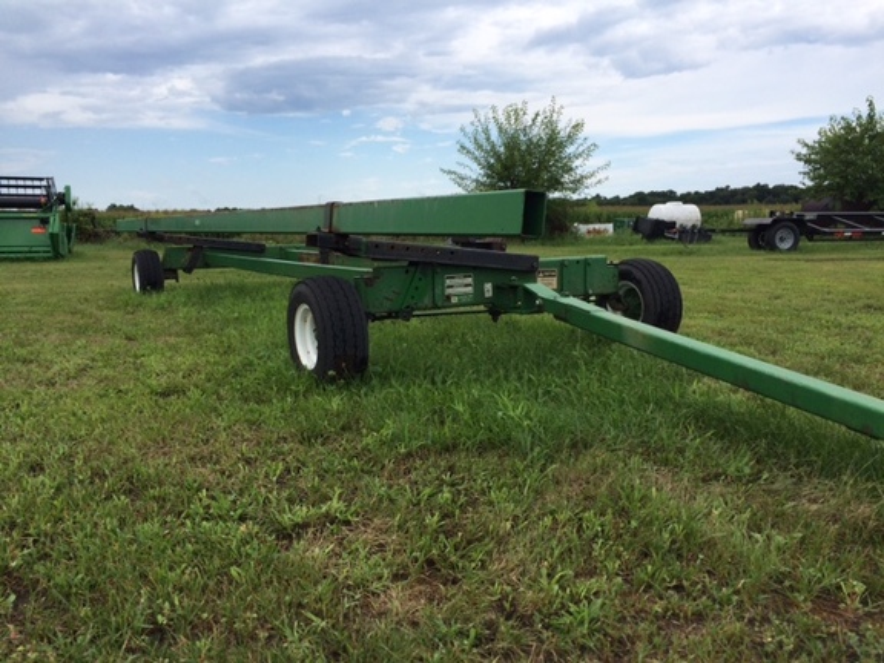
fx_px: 741
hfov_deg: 61.7
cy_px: 332
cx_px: 442
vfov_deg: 48.2
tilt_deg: -8.1
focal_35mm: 29
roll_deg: +0.0
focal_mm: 4.15
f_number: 2.2
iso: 32
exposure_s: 1/1866
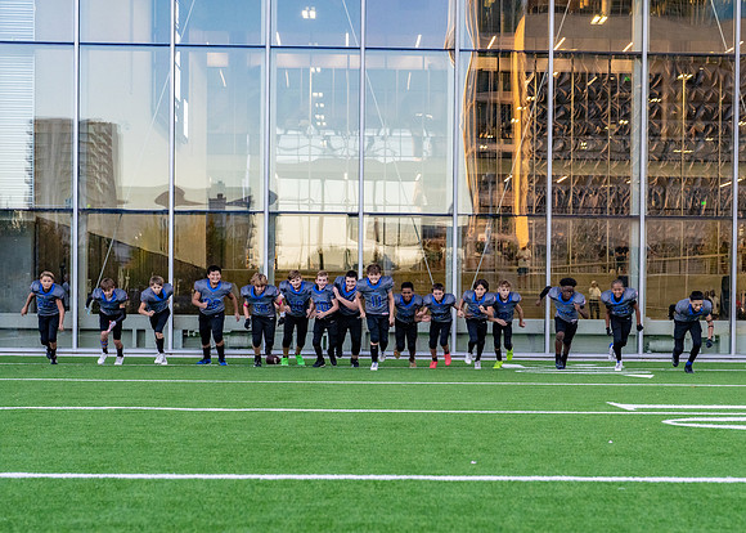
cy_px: 349
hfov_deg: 28.1
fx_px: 1490
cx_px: 386
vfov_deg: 20.2
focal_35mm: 70
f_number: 3.2
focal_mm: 50
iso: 2500
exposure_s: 1/1250
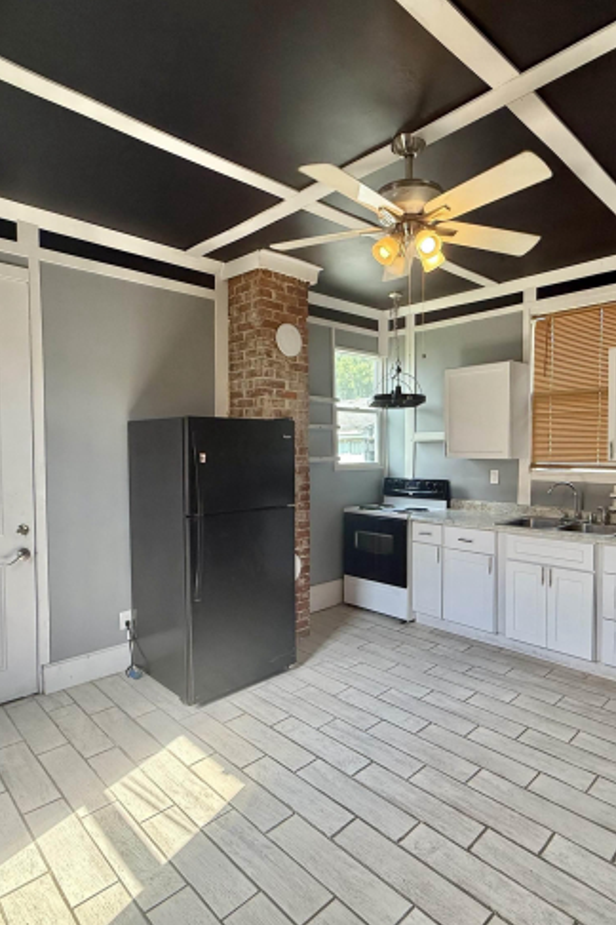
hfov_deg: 61.5
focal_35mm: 20
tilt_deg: -1.8
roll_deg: -0.4
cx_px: 360
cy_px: 468
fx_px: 513
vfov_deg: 84.0
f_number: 2.2
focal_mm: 2.22
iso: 125
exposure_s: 1/120
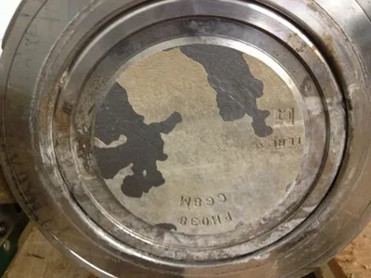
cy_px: 139
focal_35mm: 35
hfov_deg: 52.6
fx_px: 375
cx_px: 186
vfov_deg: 40.7
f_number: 2.4
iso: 320
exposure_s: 1/20
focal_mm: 4.28
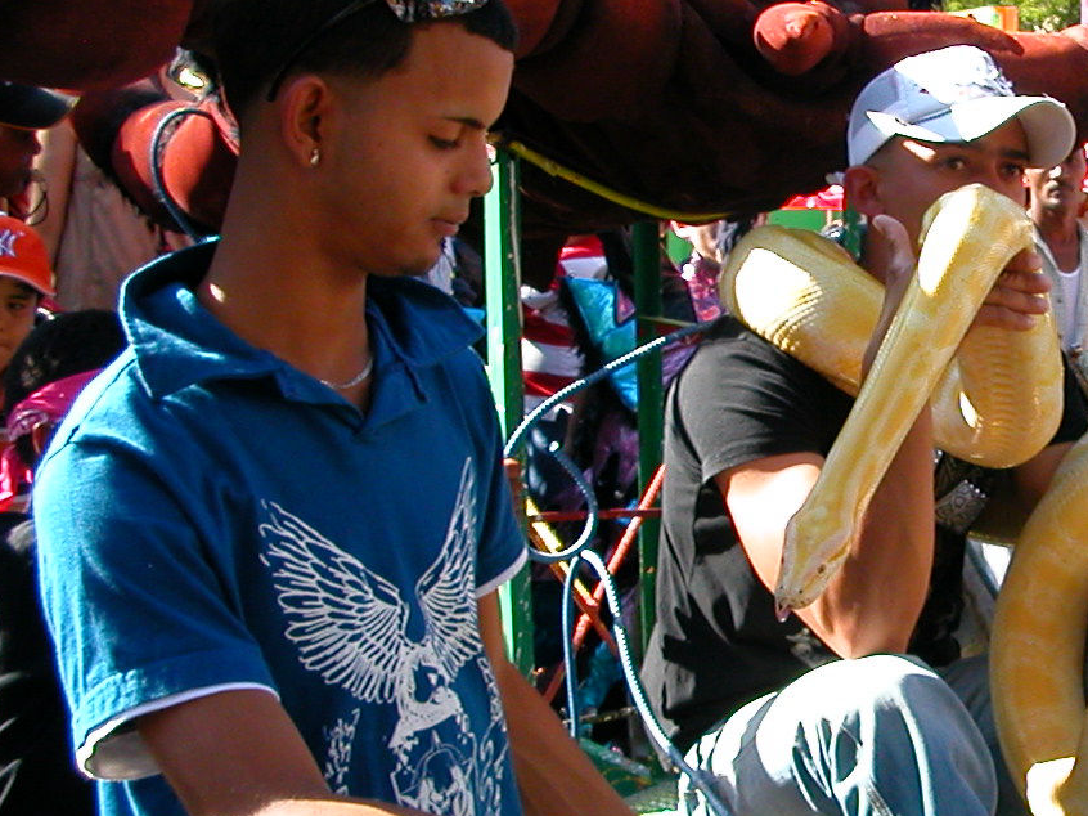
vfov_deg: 21.0
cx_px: 1021
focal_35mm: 70
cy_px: 461
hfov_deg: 26.6
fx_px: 2200
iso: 100
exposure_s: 1/344
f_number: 2.7
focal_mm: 5.6
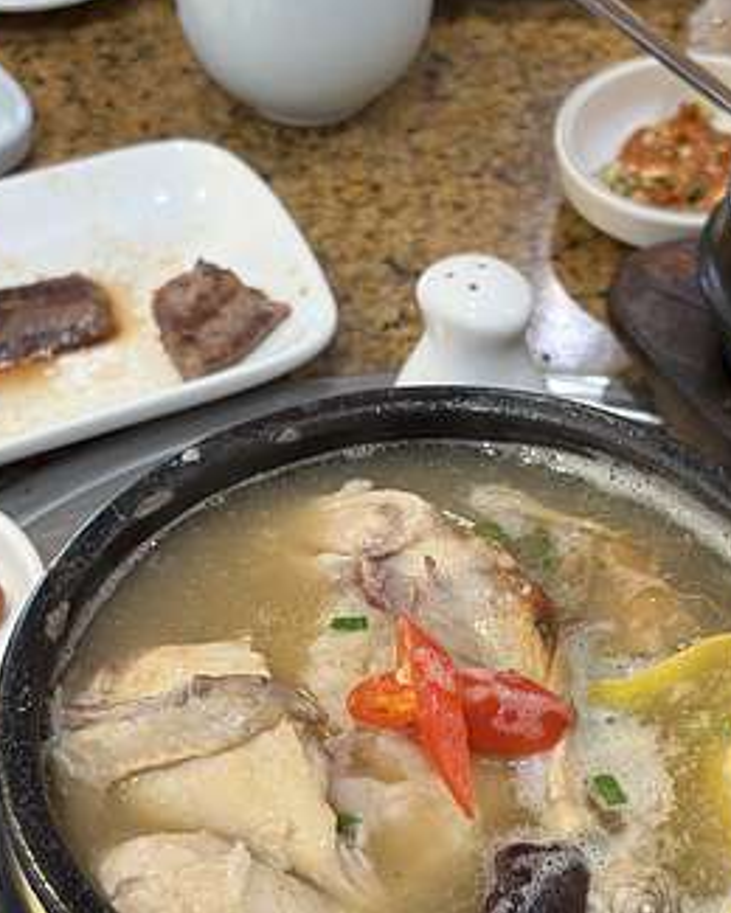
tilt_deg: -47.4
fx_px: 2028
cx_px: 419
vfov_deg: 25.3
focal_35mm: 75
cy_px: 601
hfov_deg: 20.4
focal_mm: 5.96
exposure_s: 1/50
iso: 100
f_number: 1.6
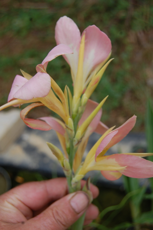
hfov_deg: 23.7
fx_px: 364
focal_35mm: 57
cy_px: 115
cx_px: 76
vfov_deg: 35.1
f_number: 7.1
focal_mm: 38
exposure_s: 1/200
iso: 200
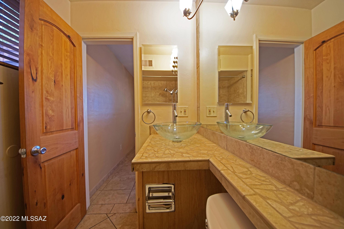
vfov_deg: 90.0
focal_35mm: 12
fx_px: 115
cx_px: 172
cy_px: 114
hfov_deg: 112.6
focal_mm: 8
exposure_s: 1/60
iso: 500
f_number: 4.5
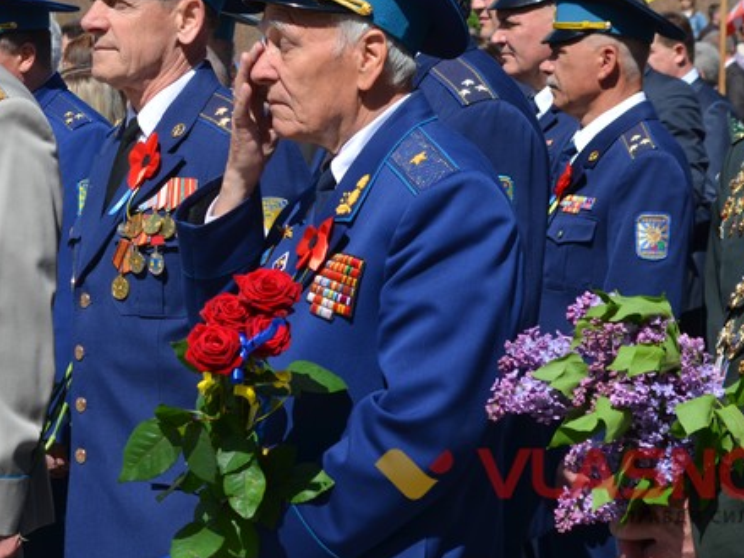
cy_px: 183
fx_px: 2558
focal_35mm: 119
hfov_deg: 16.5
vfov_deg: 12.4
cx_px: 218
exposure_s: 1/320
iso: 100
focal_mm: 52
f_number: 9
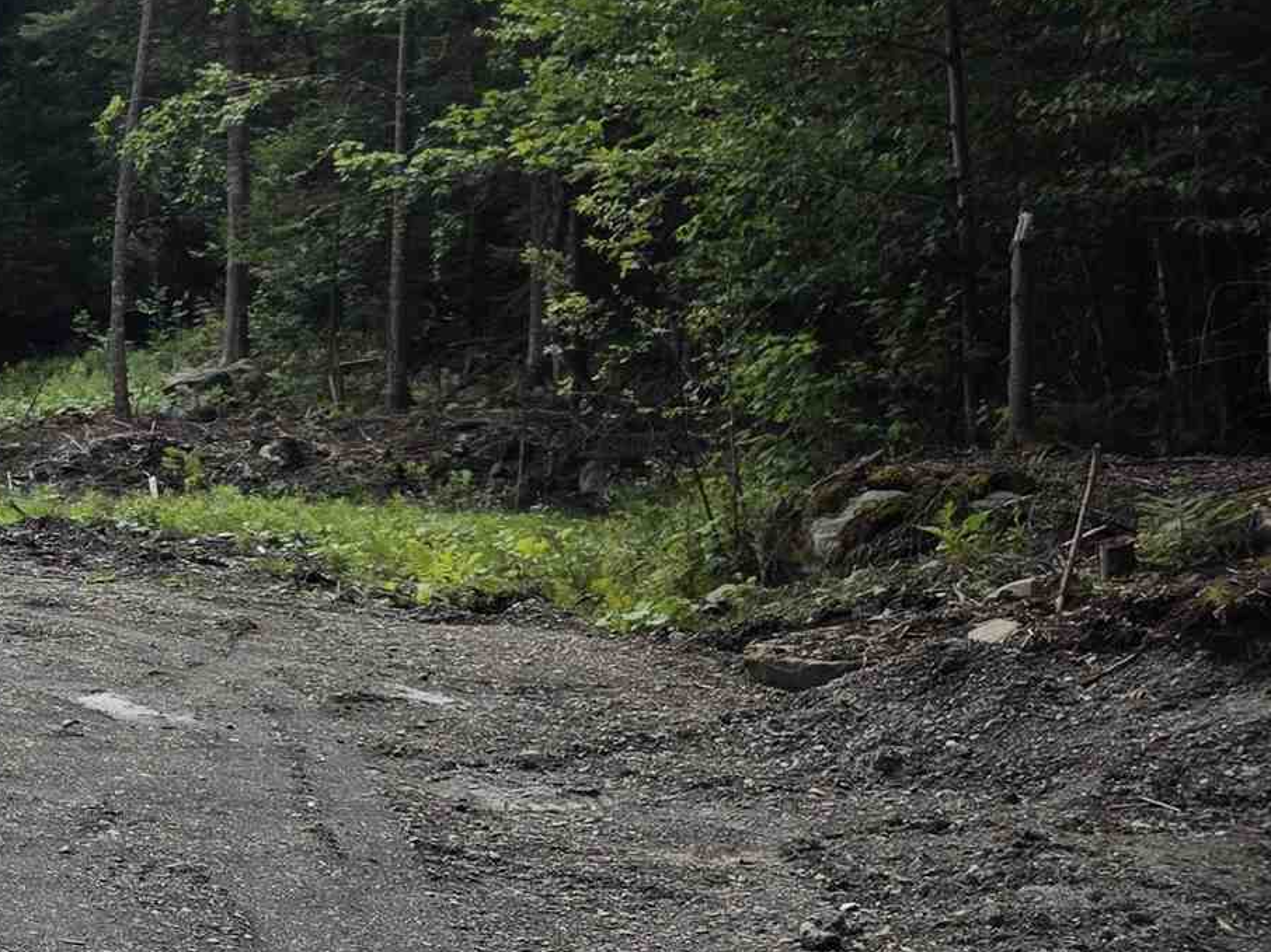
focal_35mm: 78
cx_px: -558
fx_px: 2863
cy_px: 440
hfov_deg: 21.5
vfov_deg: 18.9
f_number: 1.7
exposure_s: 1/3647
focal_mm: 6.3
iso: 80
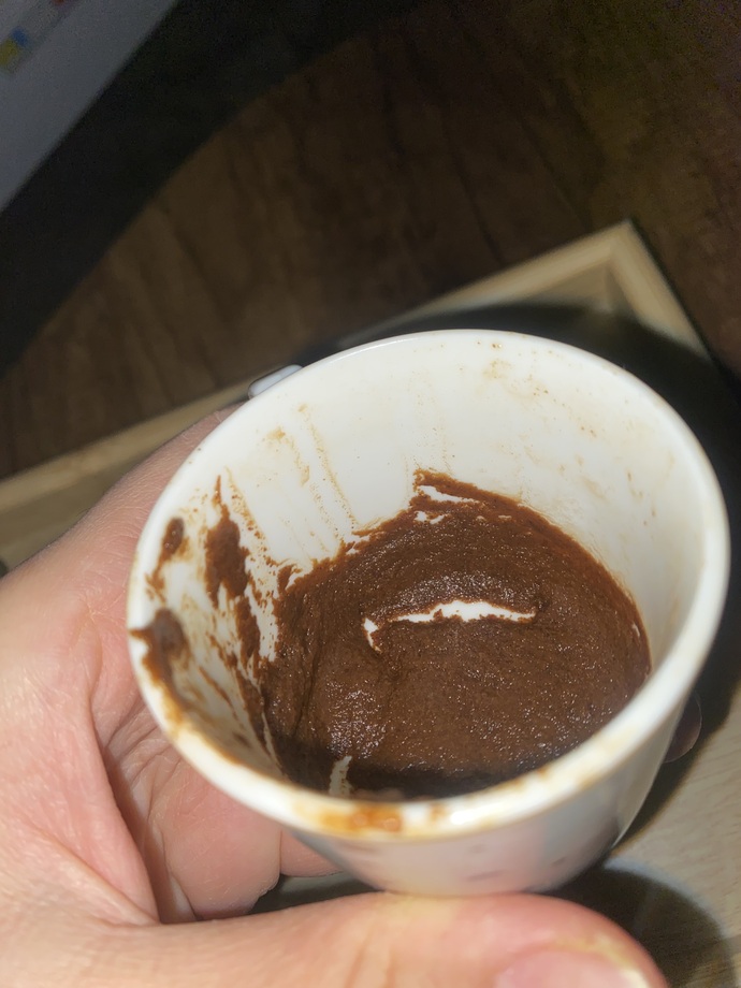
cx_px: 370
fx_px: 742
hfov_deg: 53.1
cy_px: 494
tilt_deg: -60.7
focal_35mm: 26
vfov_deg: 67.3
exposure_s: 1/1221
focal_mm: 4.25
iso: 32
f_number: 1.8
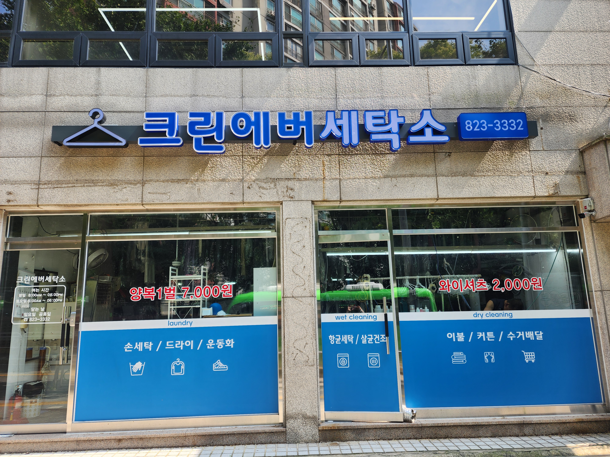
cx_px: 305
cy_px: 228
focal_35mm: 23
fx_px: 405
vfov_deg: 58.9
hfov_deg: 73.9
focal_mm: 6.4
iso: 12
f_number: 1.8
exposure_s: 1/183
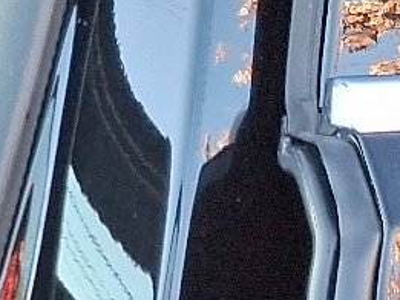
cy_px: 448
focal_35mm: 153
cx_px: -814
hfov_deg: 9.8
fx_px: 1769
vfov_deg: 9.4
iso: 58
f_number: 1.8
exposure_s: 1/120
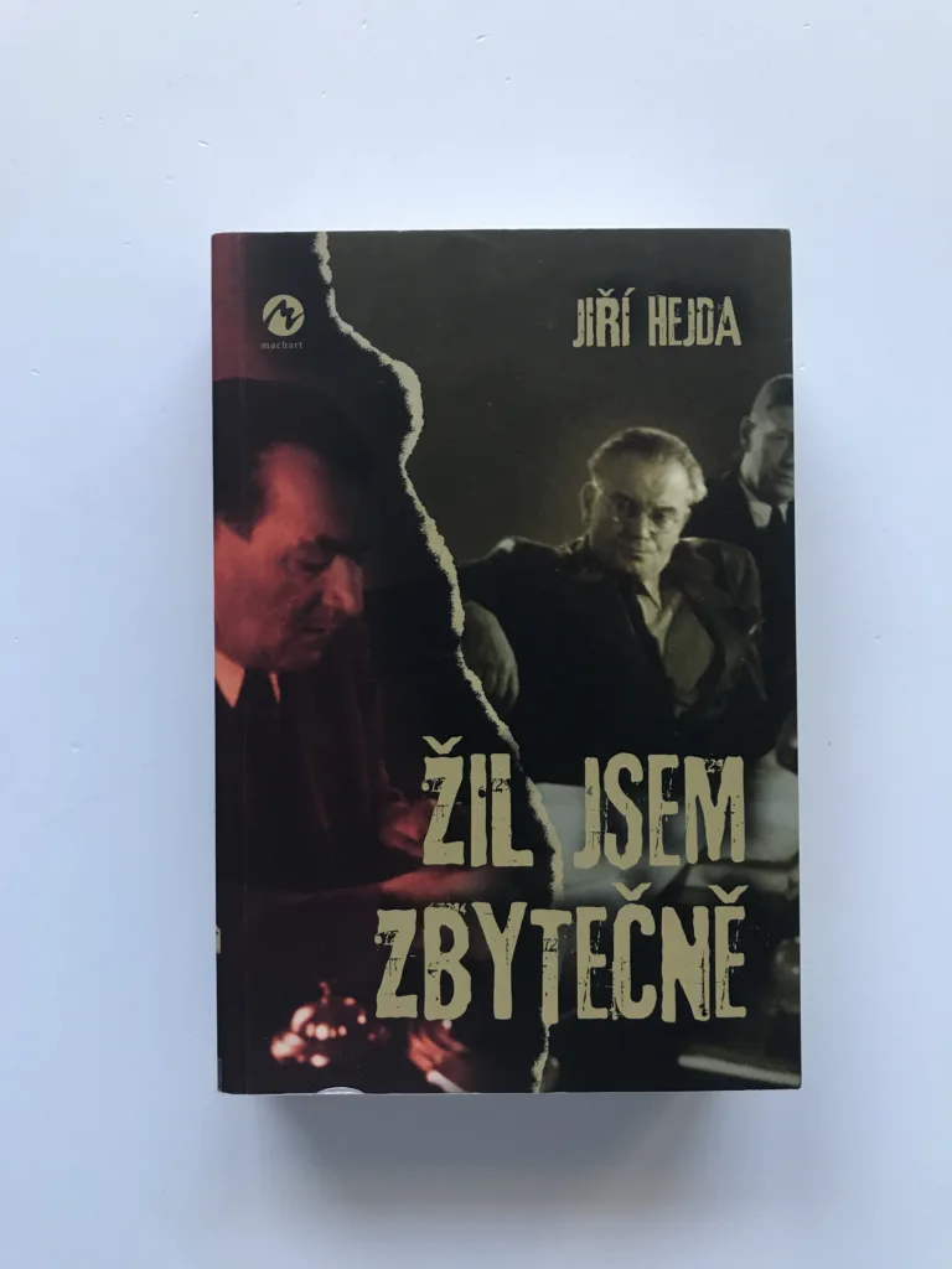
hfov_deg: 49.7
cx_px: 476
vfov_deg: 63.4
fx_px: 1027
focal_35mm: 28
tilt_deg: -89.4
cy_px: 634
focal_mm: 3.99
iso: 20
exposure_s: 1/33
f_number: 1.8
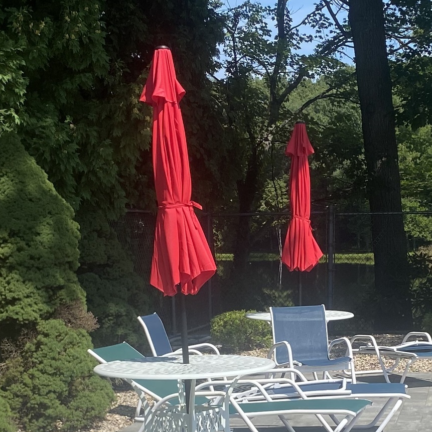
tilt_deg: -5.8
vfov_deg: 20.8
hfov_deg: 21.0
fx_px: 1158
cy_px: 361
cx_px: 309
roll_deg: -0.1
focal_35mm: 82
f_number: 1.8
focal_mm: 4.25
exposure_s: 1/2688
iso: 32
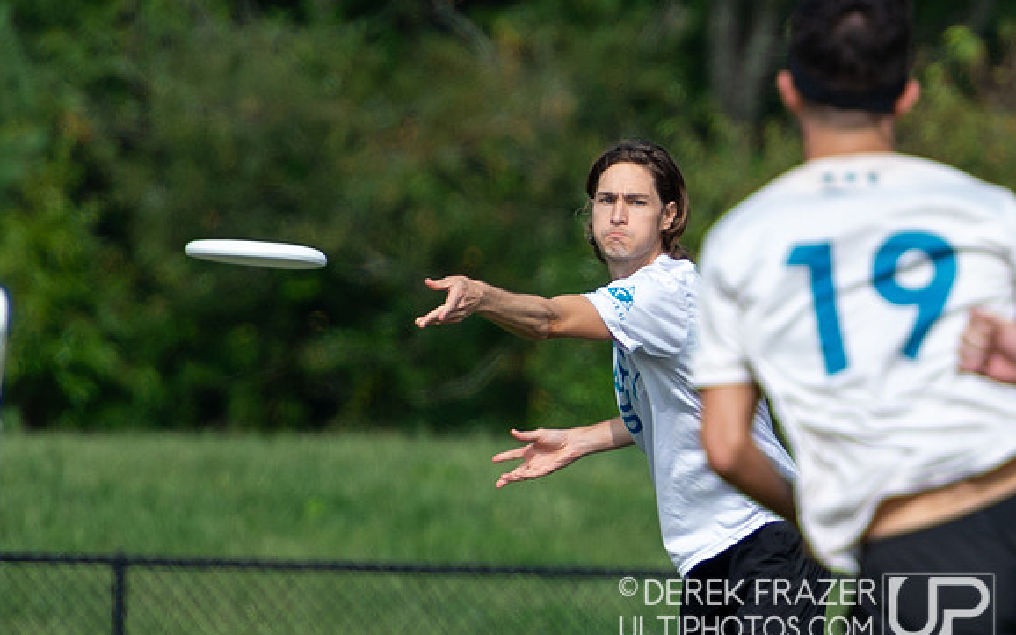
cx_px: 781
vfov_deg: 1.2
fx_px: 31200
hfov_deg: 1.9
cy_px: 340
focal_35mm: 1127
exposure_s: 1/2000
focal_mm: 400
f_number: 5.6
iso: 450
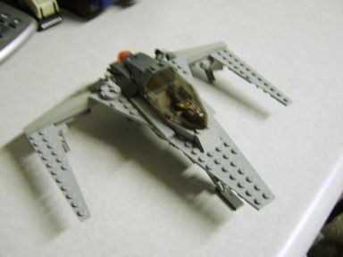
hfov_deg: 58.4
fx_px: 307
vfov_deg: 45.4
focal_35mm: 31
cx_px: 172
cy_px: 128
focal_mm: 8.13
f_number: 2.7
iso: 71
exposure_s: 1/5
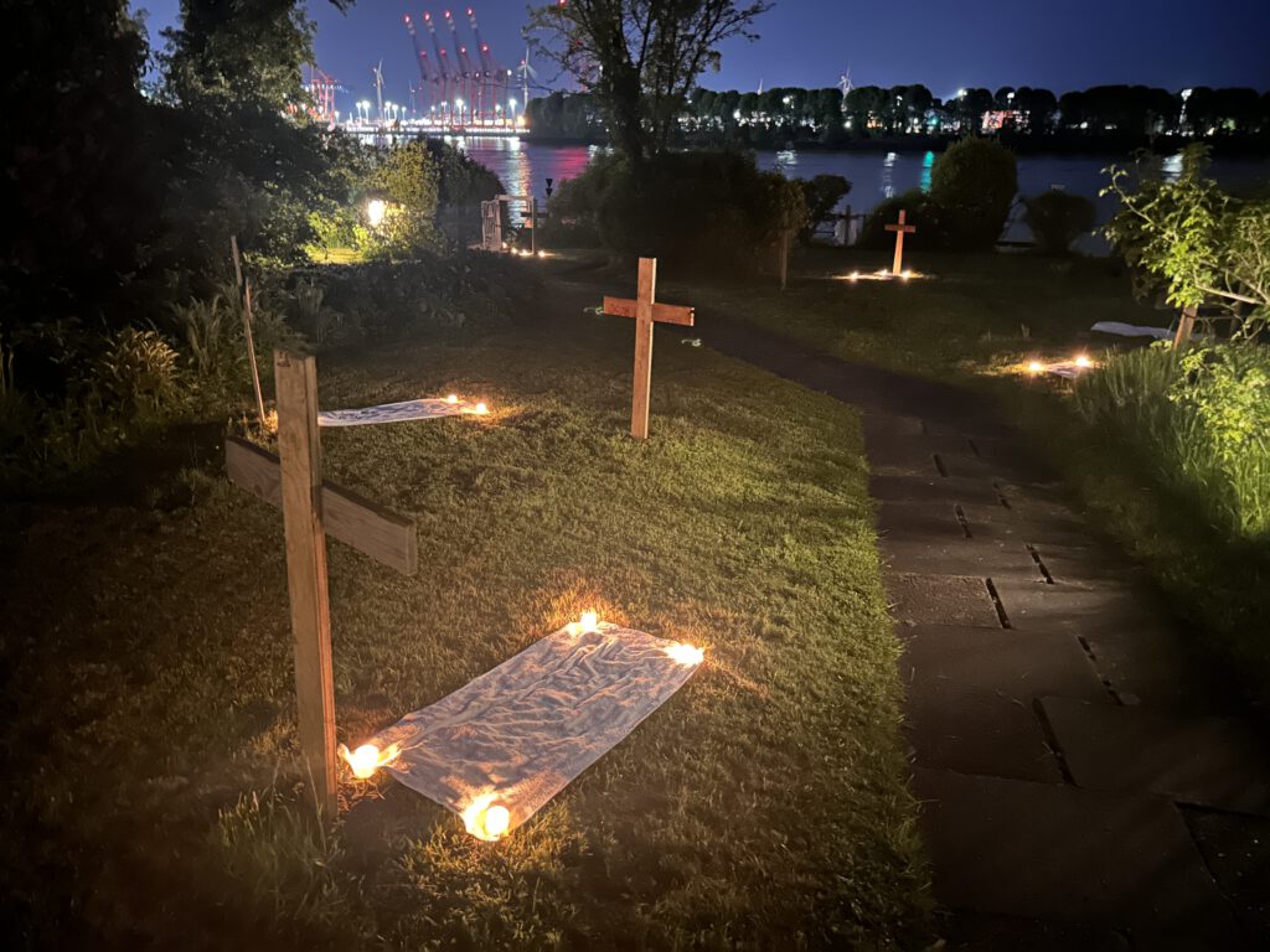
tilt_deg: -21.2
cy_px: 476
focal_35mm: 24
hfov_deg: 71.6
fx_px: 881
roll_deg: +0.2
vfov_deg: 56.8
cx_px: 635
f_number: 1.78
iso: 2500
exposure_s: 1/2
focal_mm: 6.86
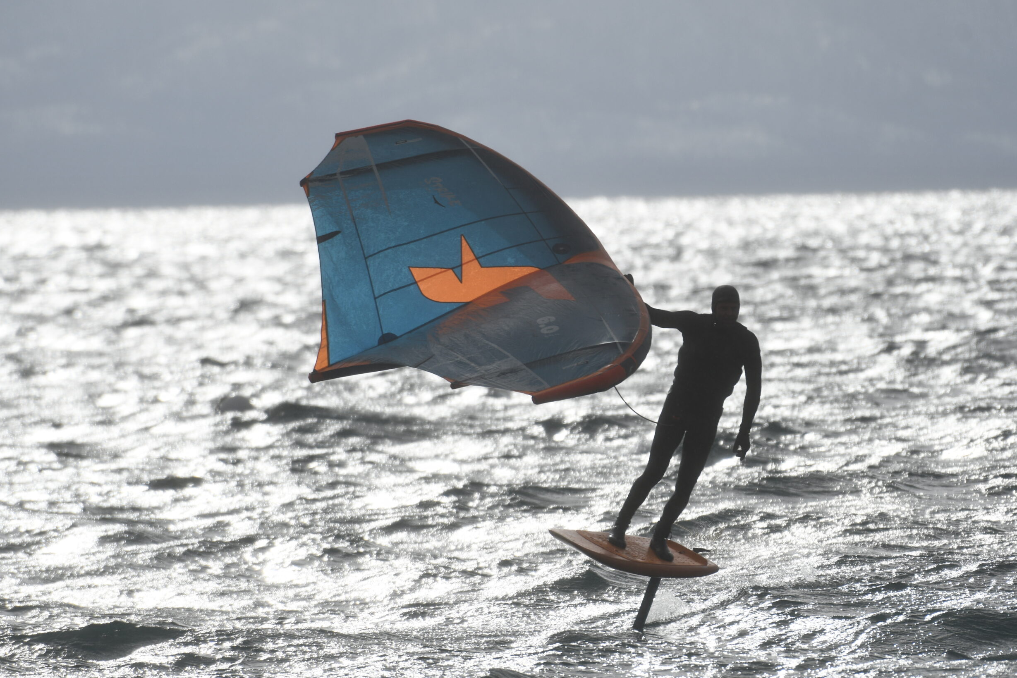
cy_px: 329
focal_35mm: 687
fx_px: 19409
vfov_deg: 2.0
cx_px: 503
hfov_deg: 3.0
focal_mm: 440
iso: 100
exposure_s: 1/2000
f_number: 5.6
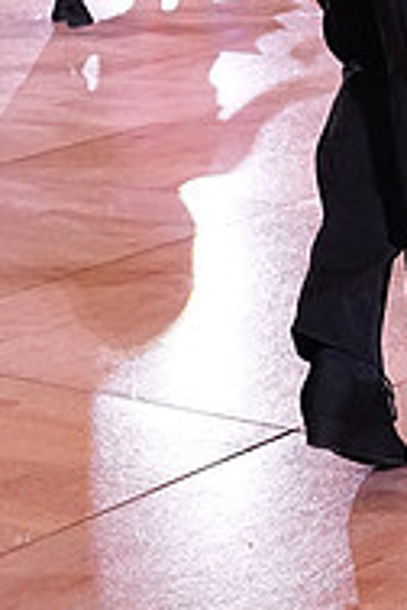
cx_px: 567
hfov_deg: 10.8
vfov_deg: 15.7
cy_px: -229
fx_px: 2086
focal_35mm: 123
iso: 3200
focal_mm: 27
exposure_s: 1/400
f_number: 4.5
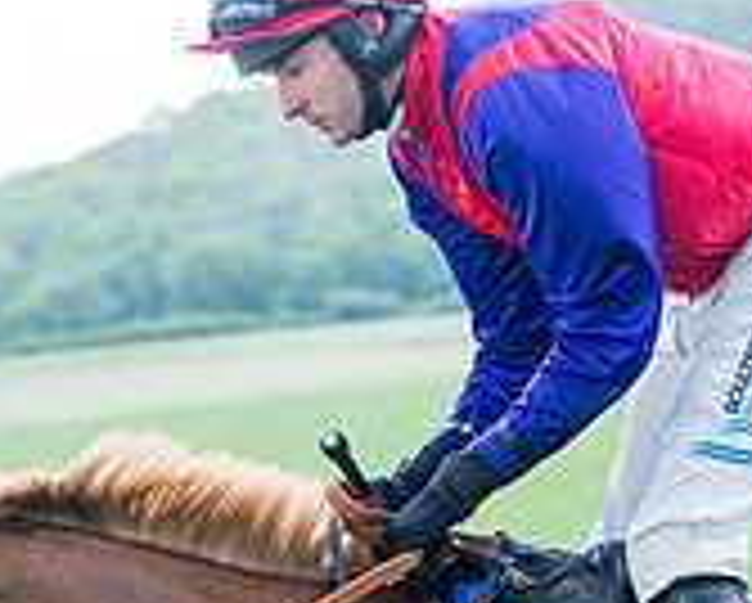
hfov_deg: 6.9
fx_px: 6261
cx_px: 383
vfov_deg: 5.5
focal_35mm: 281
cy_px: 689
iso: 800
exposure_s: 1/1250
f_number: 4
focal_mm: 70
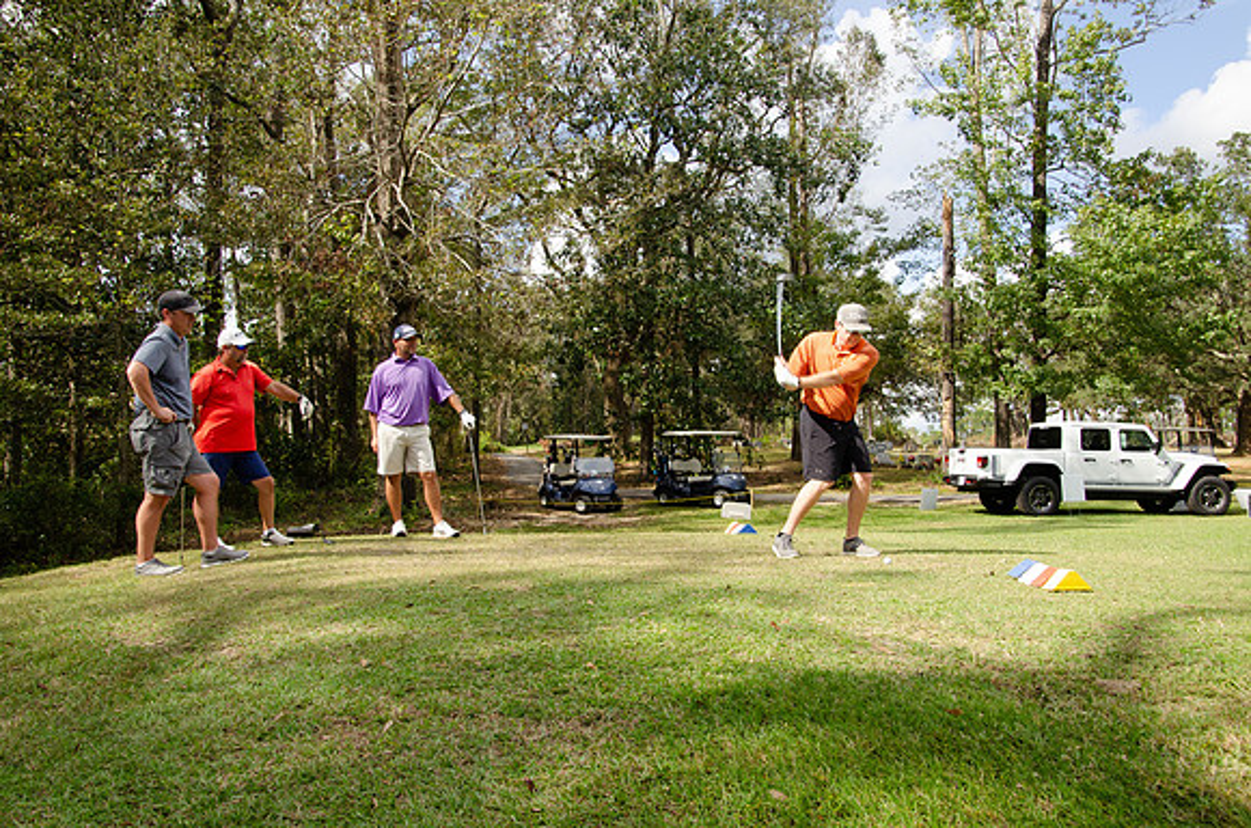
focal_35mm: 27
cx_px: 626
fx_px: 936
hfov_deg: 67.5
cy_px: 414
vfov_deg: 47.7
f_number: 9
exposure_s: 1/320
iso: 400
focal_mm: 18
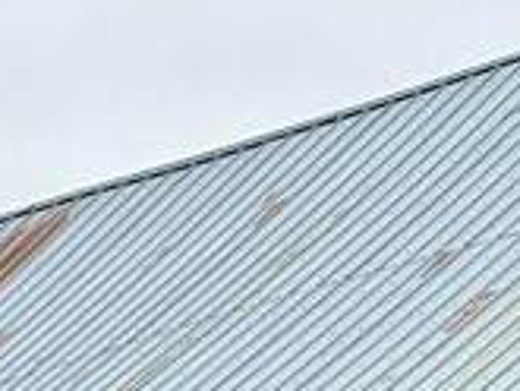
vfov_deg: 4.8
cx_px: 435
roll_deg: +5.0
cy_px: 974
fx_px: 4480
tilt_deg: +0.3
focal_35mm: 298
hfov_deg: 6.6
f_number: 1.78
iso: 80
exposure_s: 1/846
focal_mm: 6.76
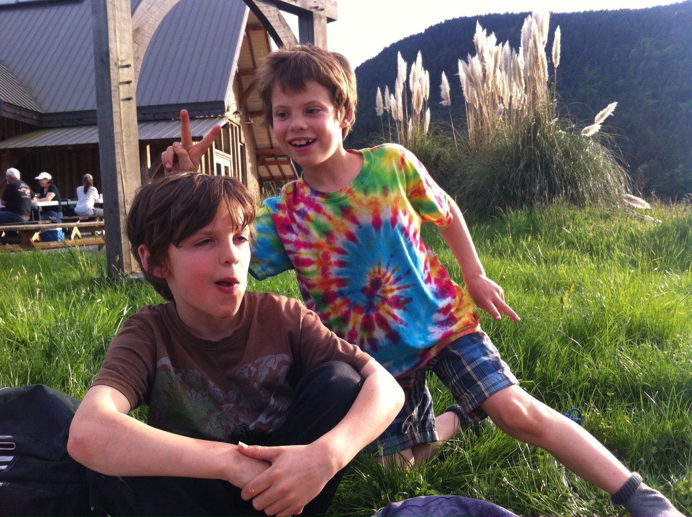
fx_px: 699
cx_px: 346
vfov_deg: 40.6
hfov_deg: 52.7
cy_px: 258
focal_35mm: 35
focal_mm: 3.85
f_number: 2.8
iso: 80
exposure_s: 1/201
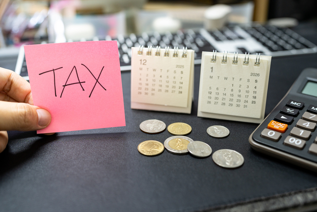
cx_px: 158
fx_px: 308
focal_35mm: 35
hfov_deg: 54.4
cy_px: 106
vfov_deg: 37.9
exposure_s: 1/10
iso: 320
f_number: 3.2
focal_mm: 35
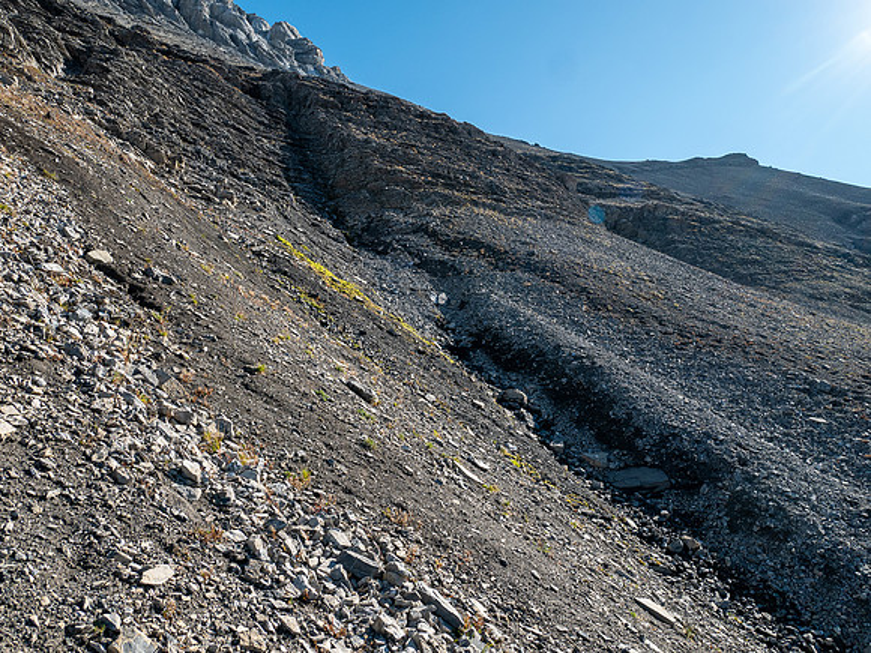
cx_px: 436
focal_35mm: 24
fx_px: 604
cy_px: 326
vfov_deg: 56.8
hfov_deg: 71.6
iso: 200
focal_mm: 12
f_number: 8
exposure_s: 1/200
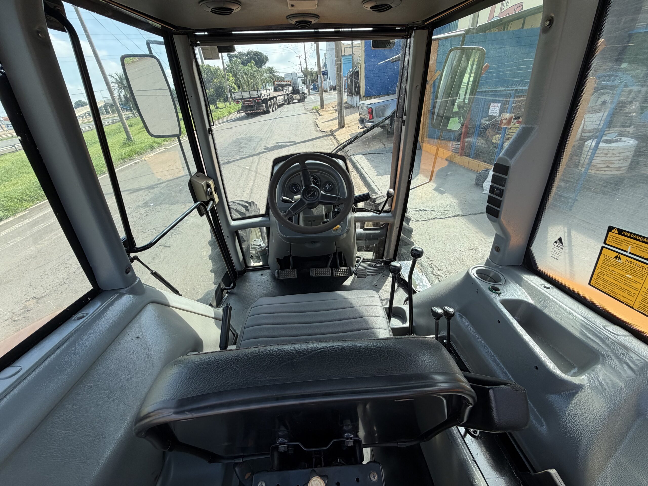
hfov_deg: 102.1
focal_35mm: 14
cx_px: 324
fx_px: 262
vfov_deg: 85.7
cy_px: 243
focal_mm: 2.22
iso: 64
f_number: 2.2
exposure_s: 1/502
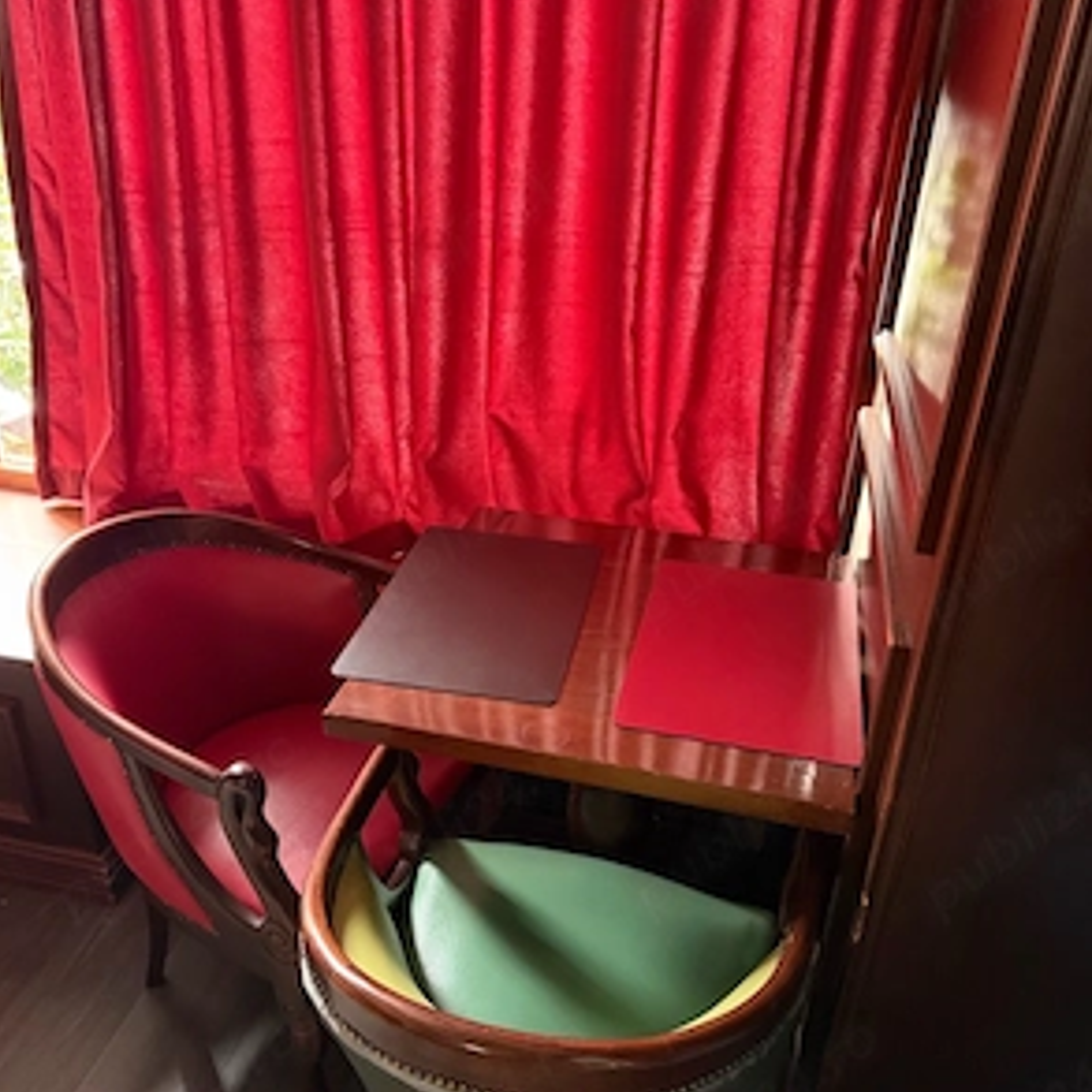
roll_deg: -3.2
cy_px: 578
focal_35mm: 29
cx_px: 540
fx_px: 1035
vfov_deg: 55.6
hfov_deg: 55.6
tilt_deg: -29.6
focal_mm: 6.76
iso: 1000
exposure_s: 1/40
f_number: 1.78
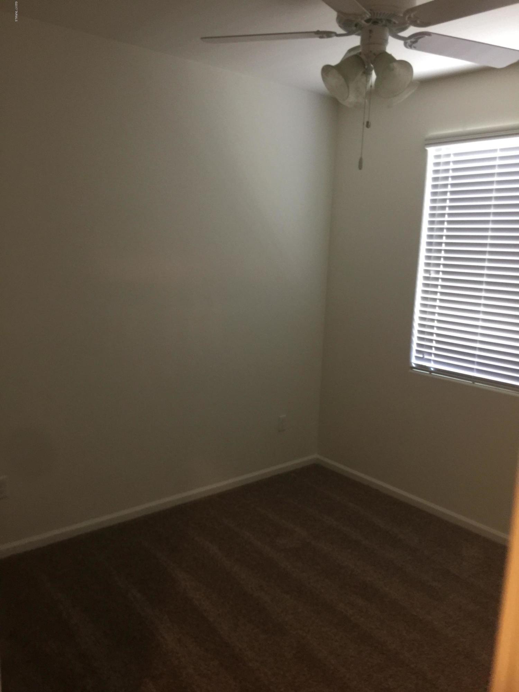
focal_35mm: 29
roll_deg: -0.8
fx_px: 580
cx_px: 260
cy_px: 346
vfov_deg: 61.7
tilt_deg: -9.0
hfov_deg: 48.2
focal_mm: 4.15
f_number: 2.2
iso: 100
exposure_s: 1/15
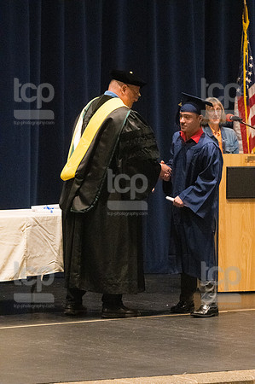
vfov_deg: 9.2
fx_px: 2396
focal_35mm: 225
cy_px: 192
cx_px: 128
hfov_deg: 6.1
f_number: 4.5
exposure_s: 1/250
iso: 8000
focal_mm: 150
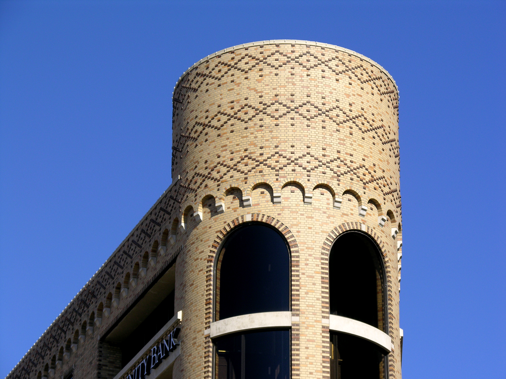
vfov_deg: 10.6
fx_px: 2046
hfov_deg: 14.1
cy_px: 190
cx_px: 253
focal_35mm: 140
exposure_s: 1/320
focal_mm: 34.7
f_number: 5.4
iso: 50
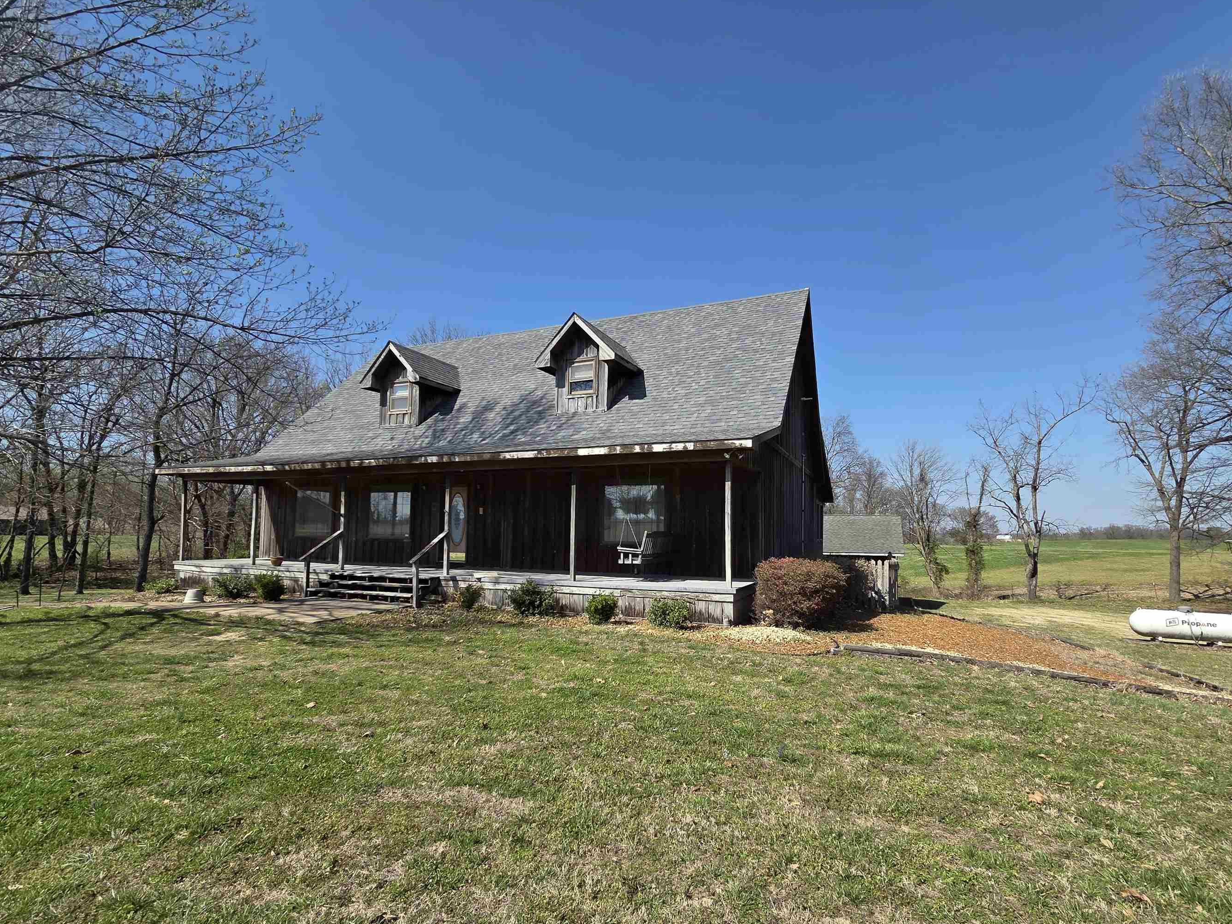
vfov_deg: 81.5
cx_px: 636
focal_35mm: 15
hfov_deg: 98.1
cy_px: 505
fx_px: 534
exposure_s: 1/2240
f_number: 2.2
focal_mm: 2.2
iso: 50
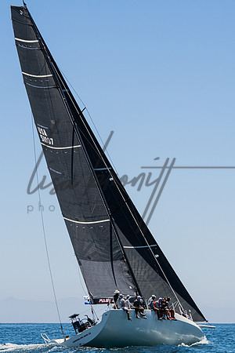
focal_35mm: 108
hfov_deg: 12.7
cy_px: 177
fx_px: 1057
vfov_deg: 18.9
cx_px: 95
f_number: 8
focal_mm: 70
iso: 500
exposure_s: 1/1600
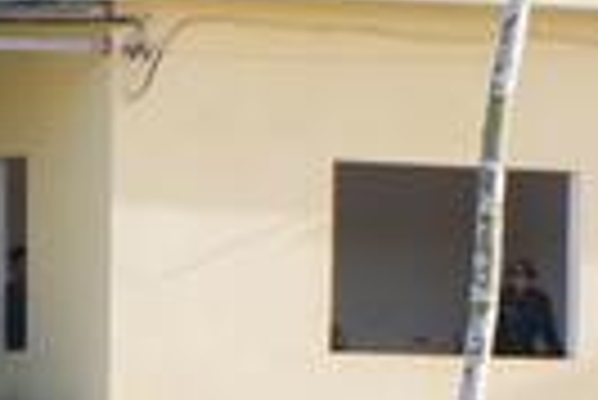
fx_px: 9562
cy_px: 281
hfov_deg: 3.5
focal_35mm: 575
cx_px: 1893
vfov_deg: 2.4
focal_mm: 60
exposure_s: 1/250
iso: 400
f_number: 7.1
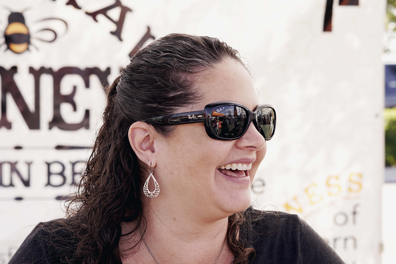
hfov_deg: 22.6
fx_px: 990
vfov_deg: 15.1
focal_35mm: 90
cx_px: 218
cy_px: 199
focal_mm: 50
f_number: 5
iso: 100
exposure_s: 1/160
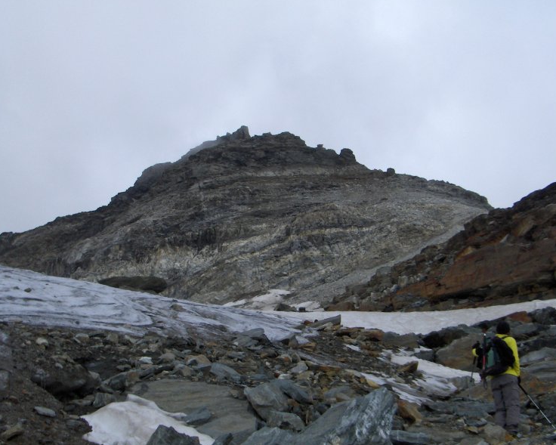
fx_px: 856
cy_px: 221
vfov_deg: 29.1
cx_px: 288
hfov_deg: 36.0
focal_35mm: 52
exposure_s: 1/595
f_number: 5
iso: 100
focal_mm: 8.19
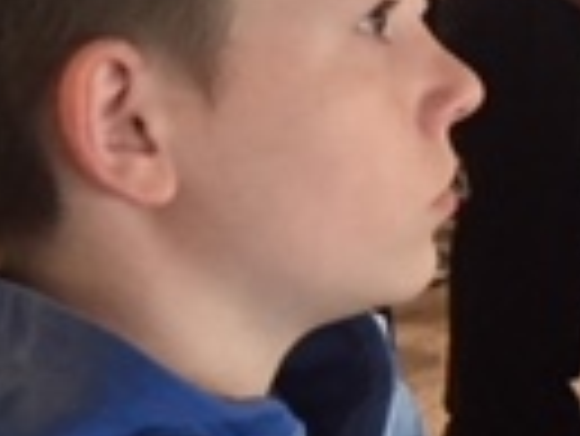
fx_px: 2415
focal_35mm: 144
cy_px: 81
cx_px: 252
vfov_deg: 10.3
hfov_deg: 13.7
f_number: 2.2
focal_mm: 4.15
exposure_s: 1/33
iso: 200
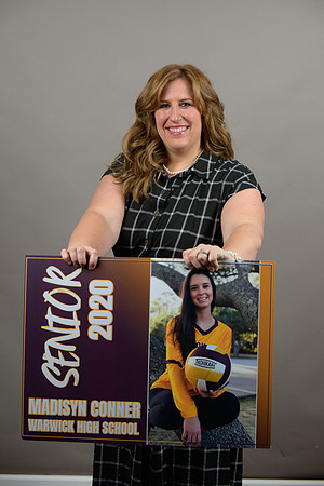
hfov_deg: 19.5
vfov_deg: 28.8
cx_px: 162
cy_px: 243
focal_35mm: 70
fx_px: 945
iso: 1000
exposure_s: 1/160
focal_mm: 70
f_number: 6.3
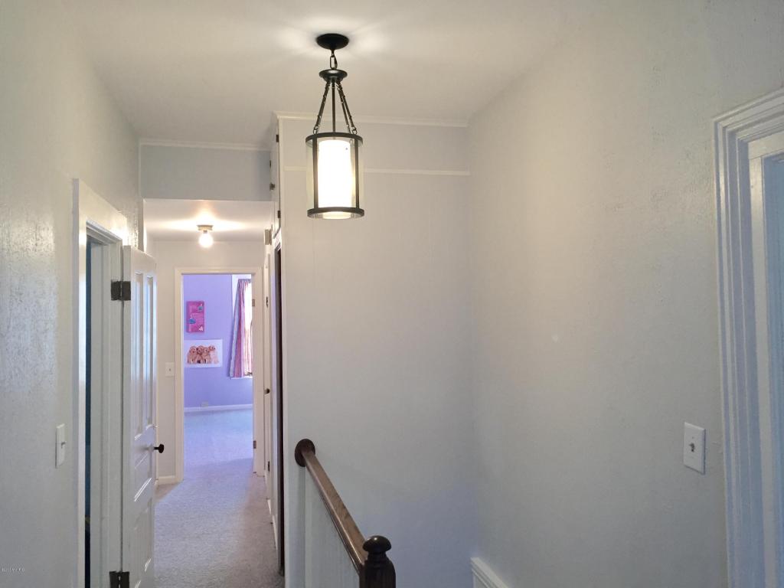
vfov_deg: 48.2
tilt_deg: +1.9
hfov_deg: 61.7
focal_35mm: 29
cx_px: 392
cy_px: 294
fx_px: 657
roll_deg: +0.6
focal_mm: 4.15
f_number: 2.2
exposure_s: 1/30
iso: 100
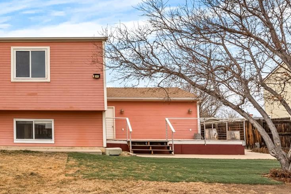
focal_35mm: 36
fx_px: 292
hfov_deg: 50.2
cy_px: 86
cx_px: 63
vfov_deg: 36.7
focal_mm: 16.5
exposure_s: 1/30
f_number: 9
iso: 160
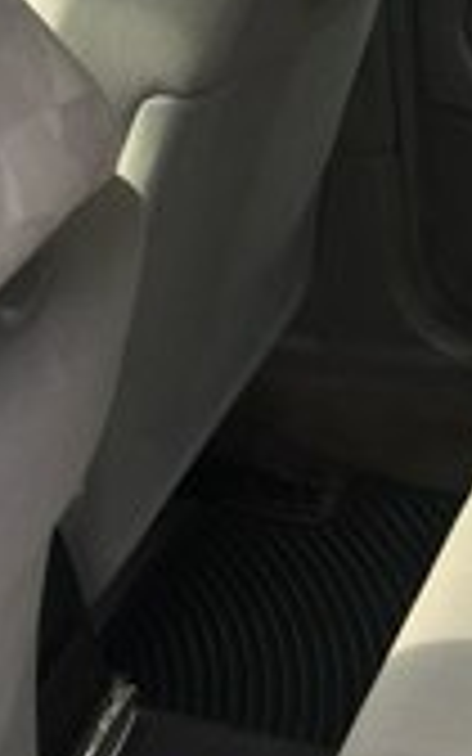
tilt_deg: -47.8
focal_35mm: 91
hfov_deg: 14.2
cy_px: 932
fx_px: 1873
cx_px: 427
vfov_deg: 21.1
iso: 32
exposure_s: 1/100
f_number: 2.2
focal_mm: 4.15
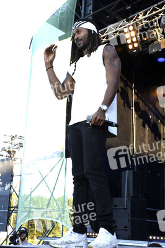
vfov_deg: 37.9
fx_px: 362
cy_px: 124
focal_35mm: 52
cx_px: 82
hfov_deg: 25.7
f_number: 10
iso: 400
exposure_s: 1/125
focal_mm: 35
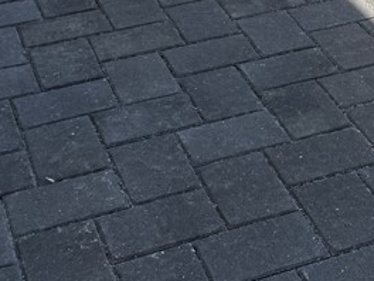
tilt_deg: -26.5
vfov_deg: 15.7
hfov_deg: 20.7
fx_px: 1005
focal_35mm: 93
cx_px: 333
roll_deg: +0.0
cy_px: 16
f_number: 1.78
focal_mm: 6.76
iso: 80
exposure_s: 1/2801
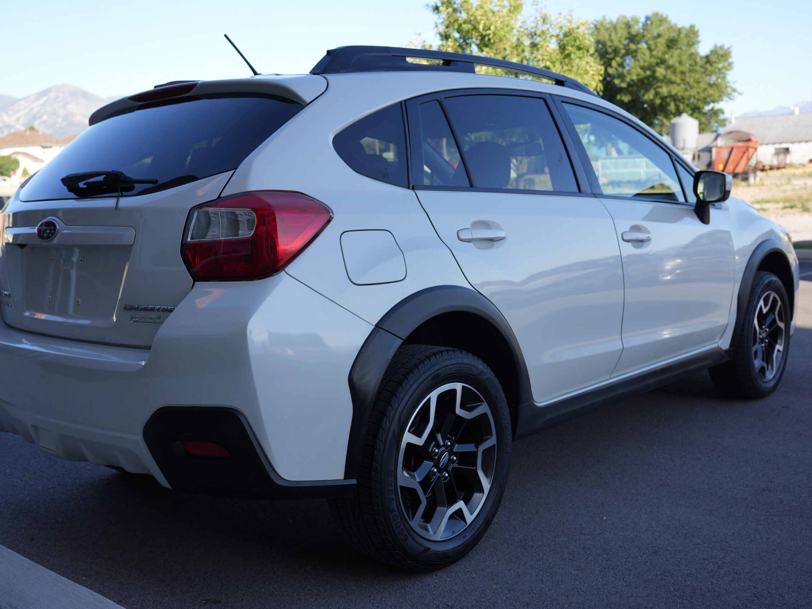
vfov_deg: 37.7
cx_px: 399
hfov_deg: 49.0
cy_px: 305
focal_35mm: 38
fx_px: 891
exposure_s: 1/320
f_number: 4.5
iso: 125
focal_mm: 35
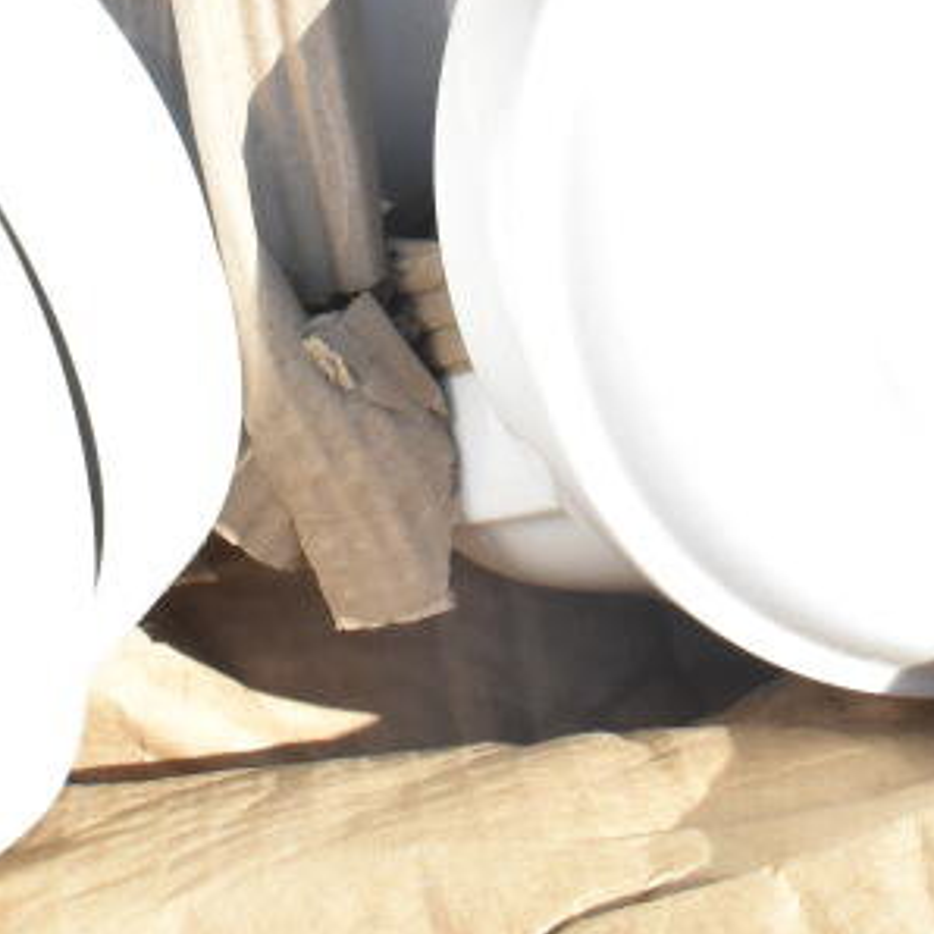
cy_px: -288
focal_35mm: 94
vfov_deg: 17.3
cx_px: 401
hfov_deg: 18.5
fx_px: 2869
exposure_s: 1/800
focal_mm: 24
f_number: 11
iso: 1600
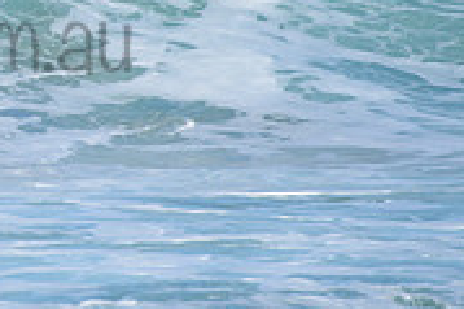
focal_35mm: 1624
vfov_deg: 0.8
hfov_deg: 1.3
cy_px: 12
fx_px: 20912
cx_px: -143
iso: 160
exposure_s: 1/2000
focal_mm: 500
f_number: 5.6
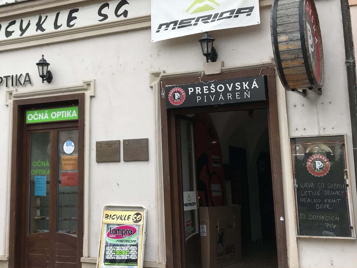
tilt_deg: +11.5
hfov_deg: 39.4
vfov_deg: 30.1
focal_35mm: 48
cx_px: 131
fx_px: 495
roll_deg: +2.8
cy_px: 94
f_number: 1.8
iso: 20
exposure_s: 1/1277
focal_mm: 3.99
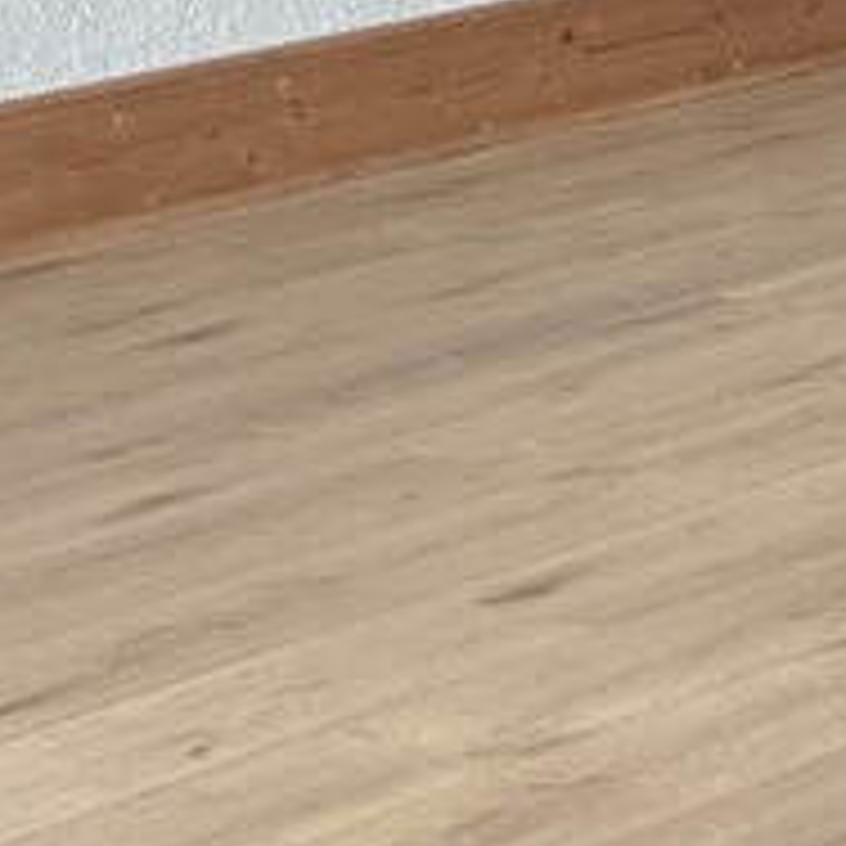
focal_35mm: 156
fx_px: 4313
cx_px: 2624
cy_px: -634
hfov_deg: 8.9
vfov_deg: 10.6
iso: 250
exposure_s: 1/120
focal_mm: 6.3
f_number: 1.7
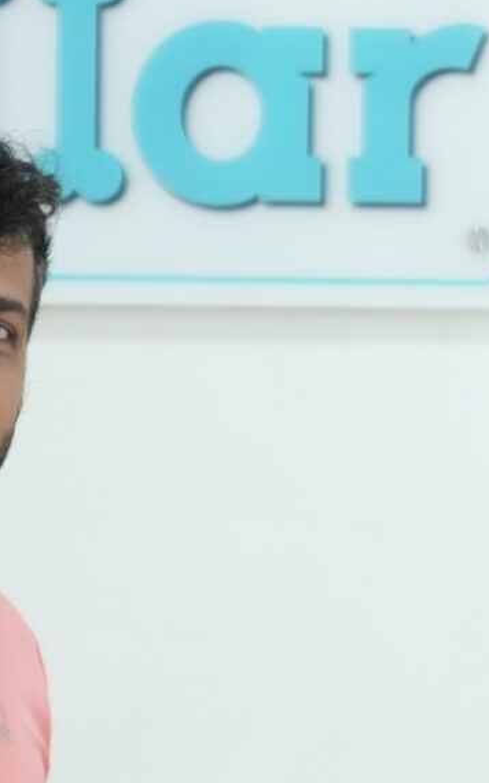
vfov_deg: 5.4
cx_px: 182
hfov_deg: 3.4
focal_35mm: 389
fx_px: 8299
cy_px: 1180
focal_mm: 85
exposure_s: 1/500
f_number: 1.4
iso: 400
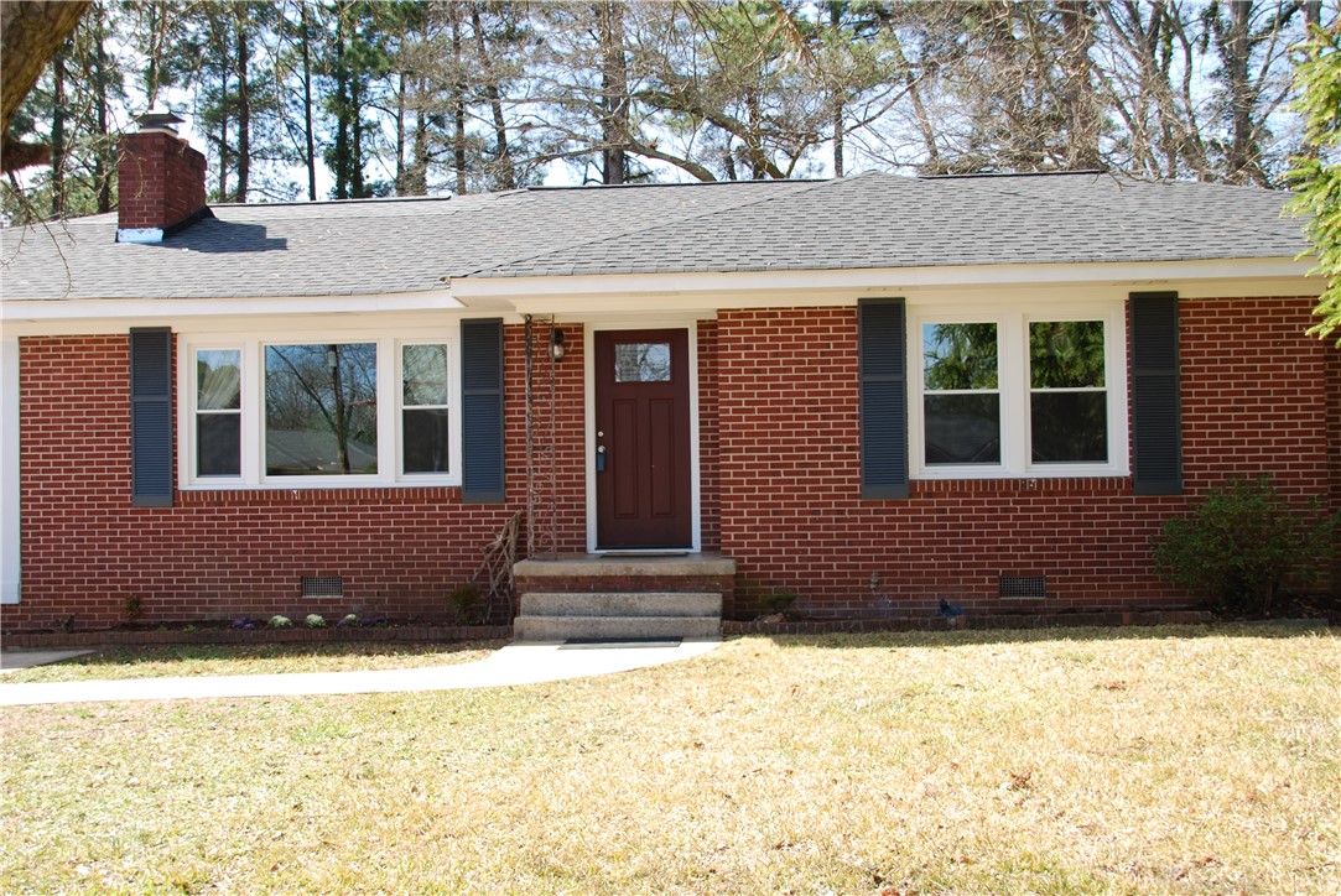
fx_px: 1398
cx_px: 670
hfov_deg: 51.2
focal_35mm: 38
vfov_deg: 35.6
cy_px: 448
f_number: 5.6
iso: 100
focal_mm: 25
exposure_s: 1/125
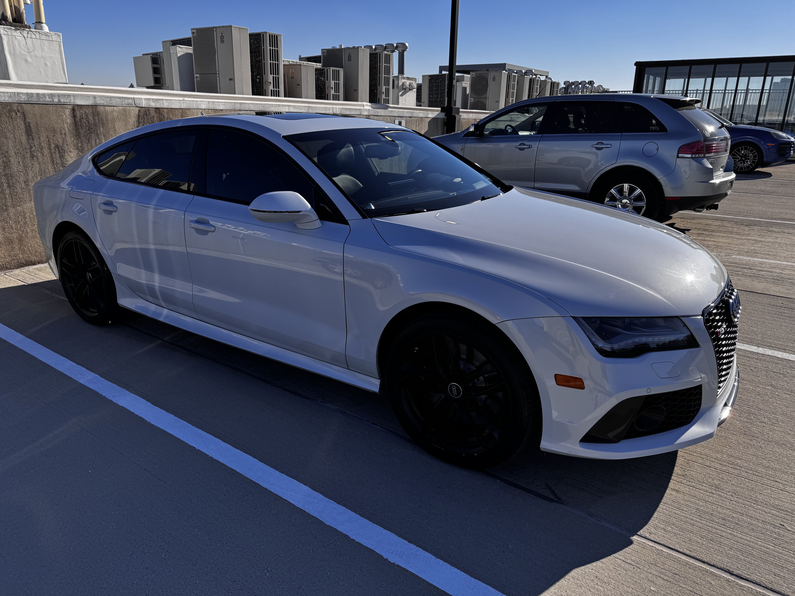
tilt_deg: -17.4
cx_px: 398
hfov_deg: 71.6
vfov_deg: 56.8
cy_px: 298
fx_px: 551
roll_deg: -1.2
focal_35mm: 24
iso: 80
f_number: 1.78
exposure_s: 1/2959
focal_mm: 6.76
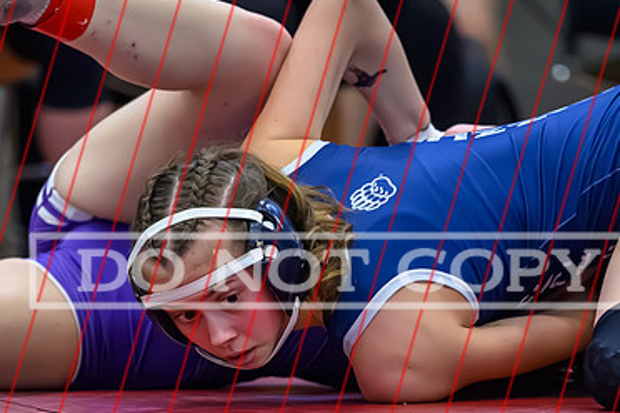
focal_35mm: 366
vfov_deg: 3.8
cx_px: 303
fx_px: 6303
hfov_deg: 5.6
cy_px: 392
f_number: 2.8
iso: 10000
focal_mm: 175
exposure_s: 1/640
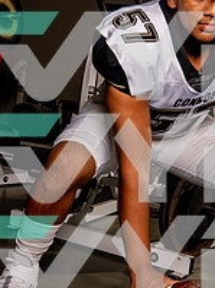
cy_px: 159
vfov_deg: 31.7
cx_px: 188
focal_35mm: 61
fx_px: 506
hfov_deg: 23.5
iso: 100
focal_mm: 28
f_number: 5.6
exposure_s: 1/320
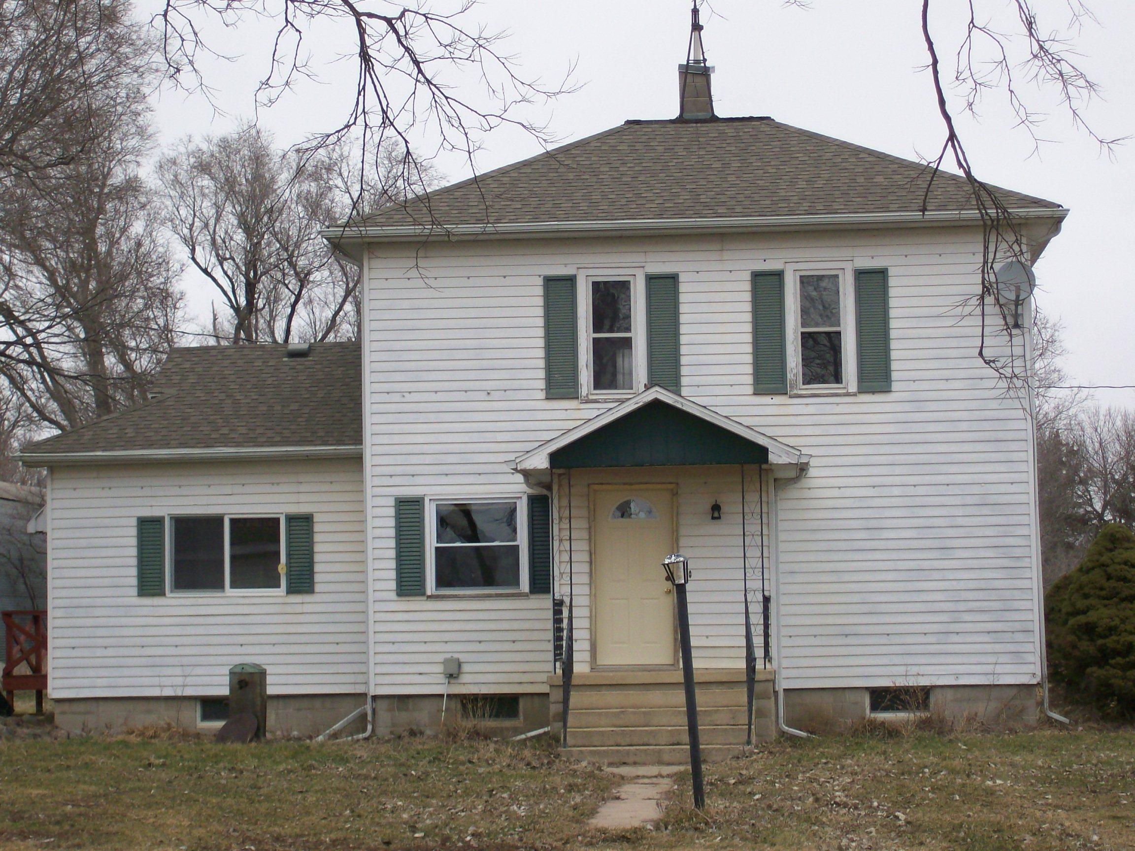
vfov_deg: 17.0
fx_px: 2853
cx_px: 568
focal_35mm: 87
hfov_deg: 22.5
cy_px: 426
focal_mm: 14.3
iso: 80
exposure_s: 1/245
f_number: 4.3
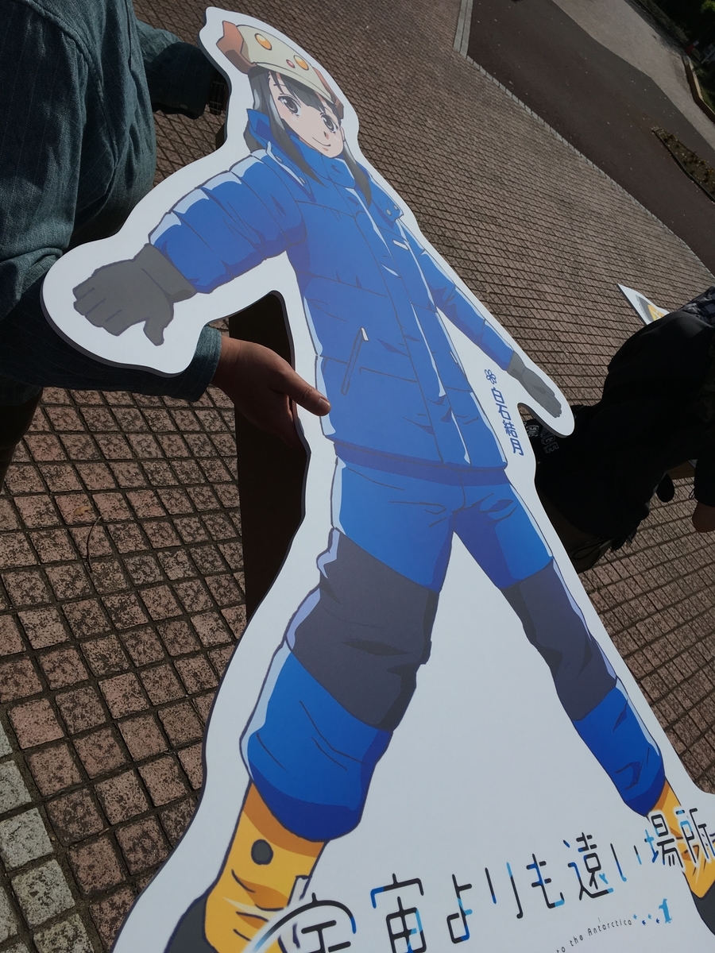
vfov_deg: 61.7
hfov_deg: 48.2
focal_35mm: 29
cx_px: 358
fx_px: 799
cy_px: 476
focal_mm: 4.15
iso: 25
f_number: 2.2
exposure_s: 1/5917
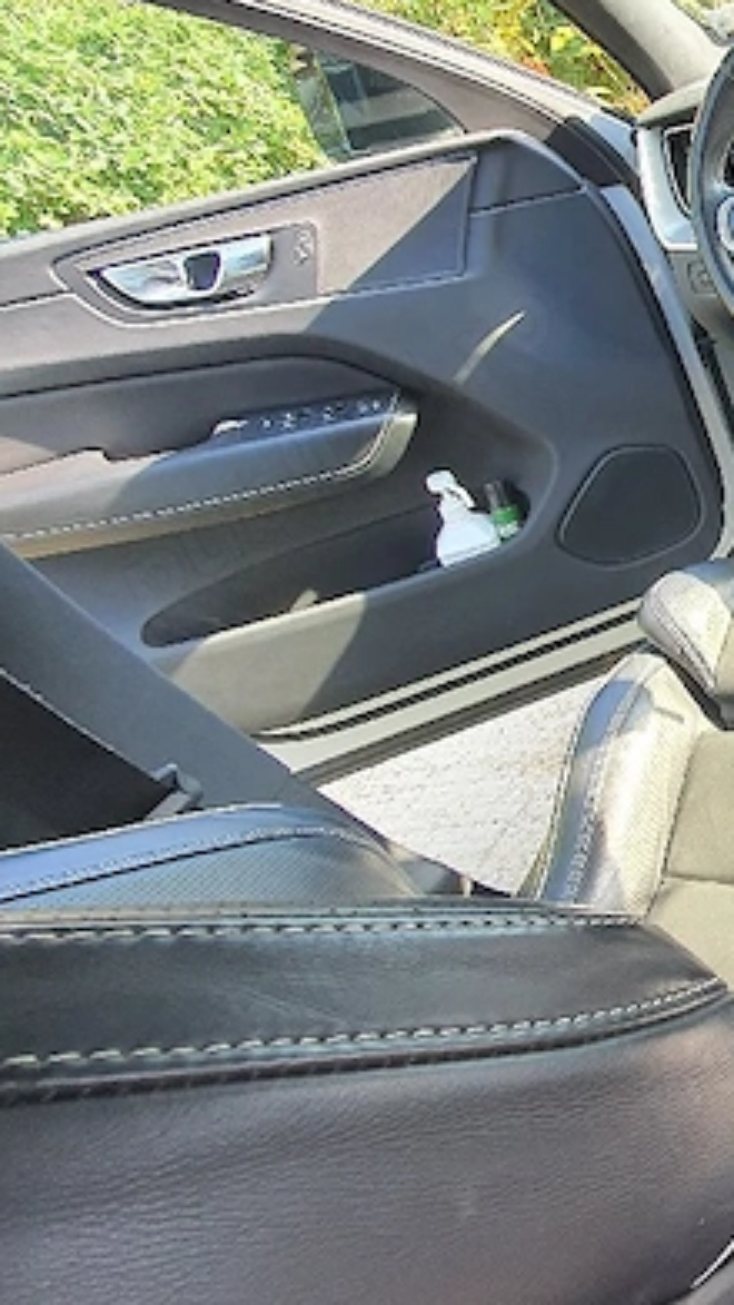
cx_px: 988
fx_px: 1003
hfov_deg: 30.4
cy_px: 531
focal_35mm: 29
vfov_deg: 65.5
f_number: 2.2
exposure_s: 1/100
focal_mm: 1.8
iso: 50
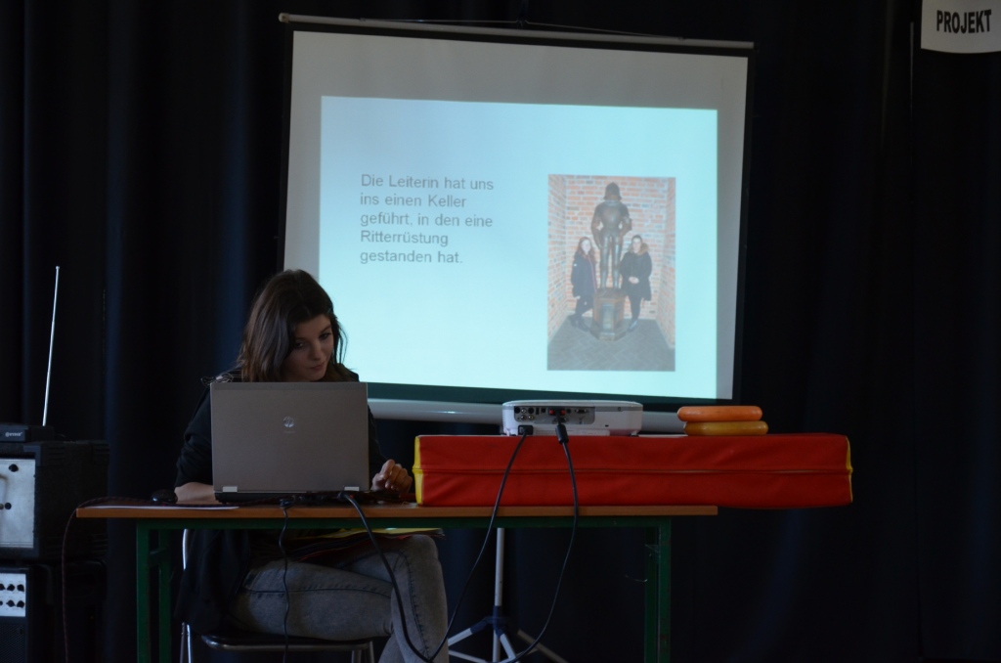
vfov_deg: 14.6
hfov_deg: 22.0
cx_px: 500
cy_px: 332
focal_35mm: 93
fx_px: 2580
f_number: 5.3
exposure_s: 1/60
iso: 800
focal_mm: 62
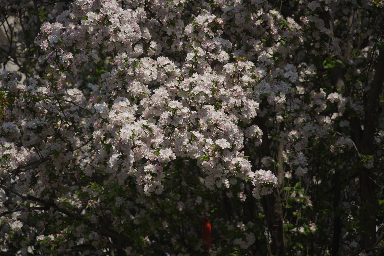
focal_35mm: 200
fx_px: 2134
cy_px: 128
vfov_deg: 6.9
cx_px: 192
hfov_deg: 10.3
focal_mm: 200
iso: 125
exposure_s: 1/640
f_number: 5.6
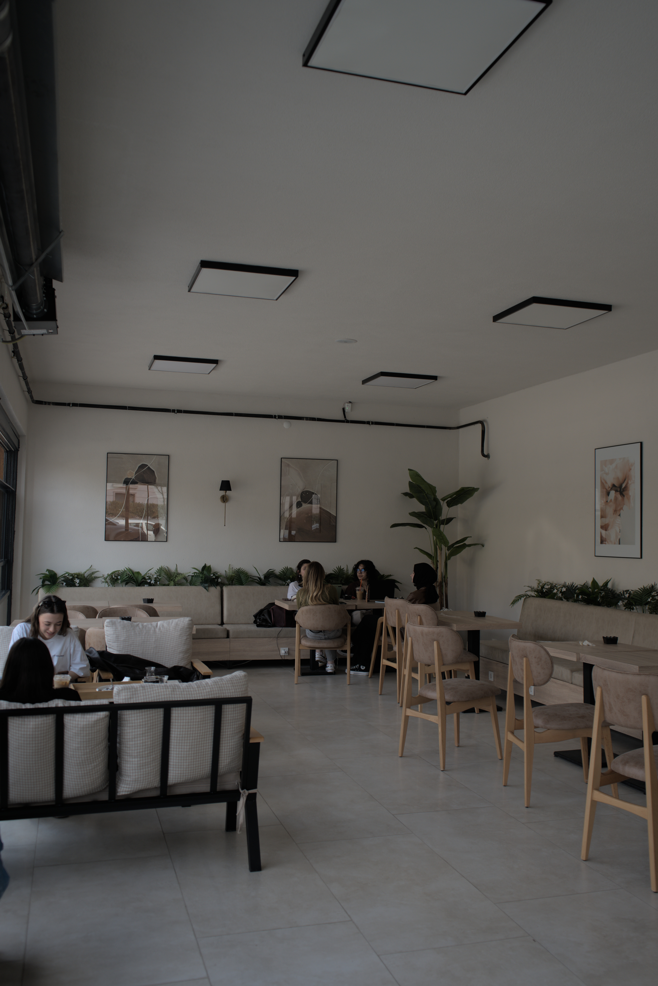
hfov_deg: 41.1
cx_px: 329
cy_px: 493
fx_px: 877
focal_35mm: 32
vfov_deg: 58.7
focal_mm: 32
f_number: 4
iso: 200
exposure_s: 1/160
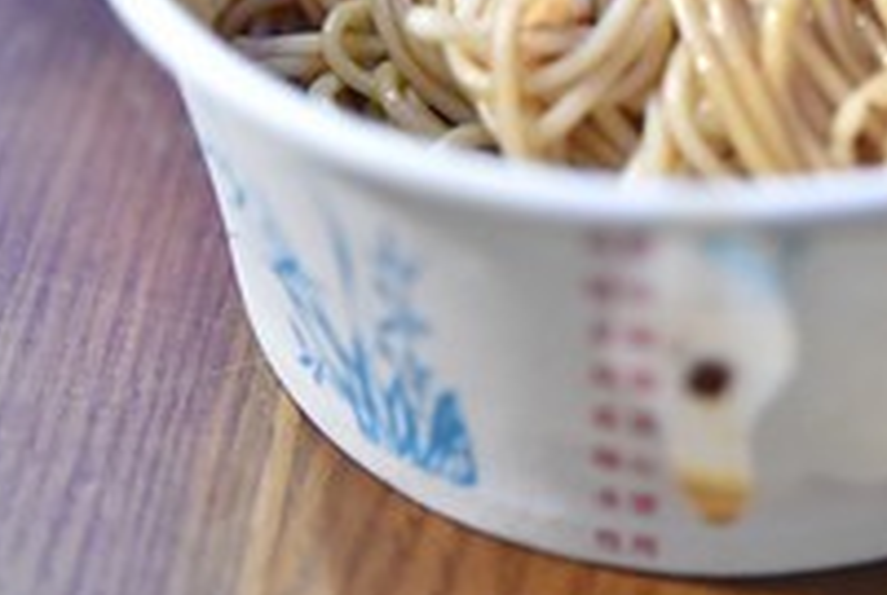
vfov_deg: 9.9
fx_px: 3383
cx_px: 830
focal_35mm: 137
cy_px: -183
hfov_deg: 14.8
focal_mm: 46
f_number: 2.8
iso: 4500
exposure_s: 1/50
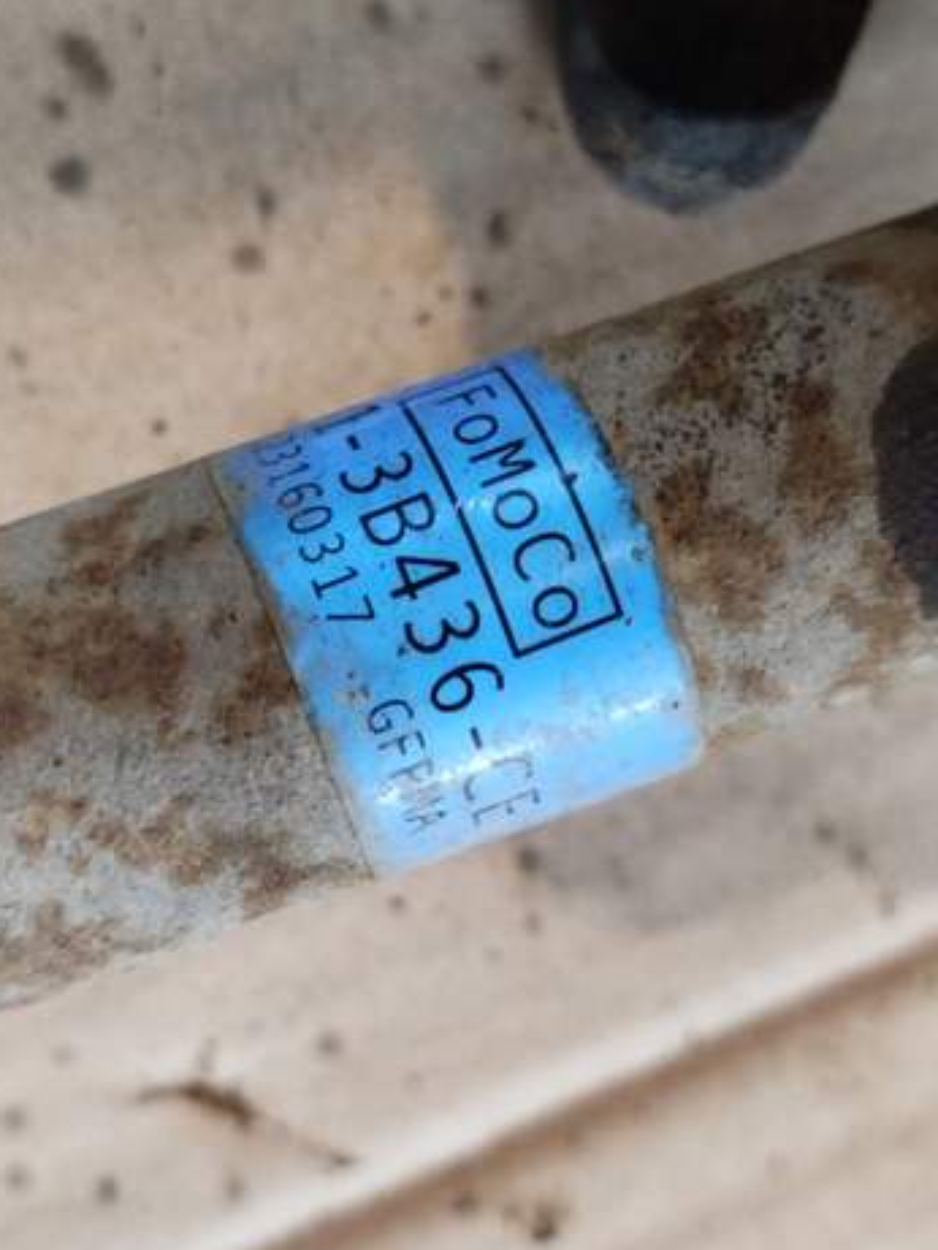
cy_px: 626
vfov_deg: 38.2
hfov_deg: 29.1
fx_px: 1806
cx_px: 472
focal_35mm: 50
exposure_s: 1/25
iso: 800
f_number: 1.7
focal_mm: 5.31
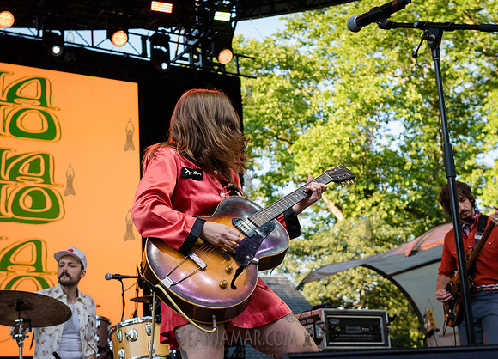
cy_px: 176
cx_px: 217
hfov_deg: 30.7
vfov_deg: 22.4
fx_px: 905
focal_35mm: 64
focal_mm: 55
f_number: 4.5
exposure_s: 1/1250
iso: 2000
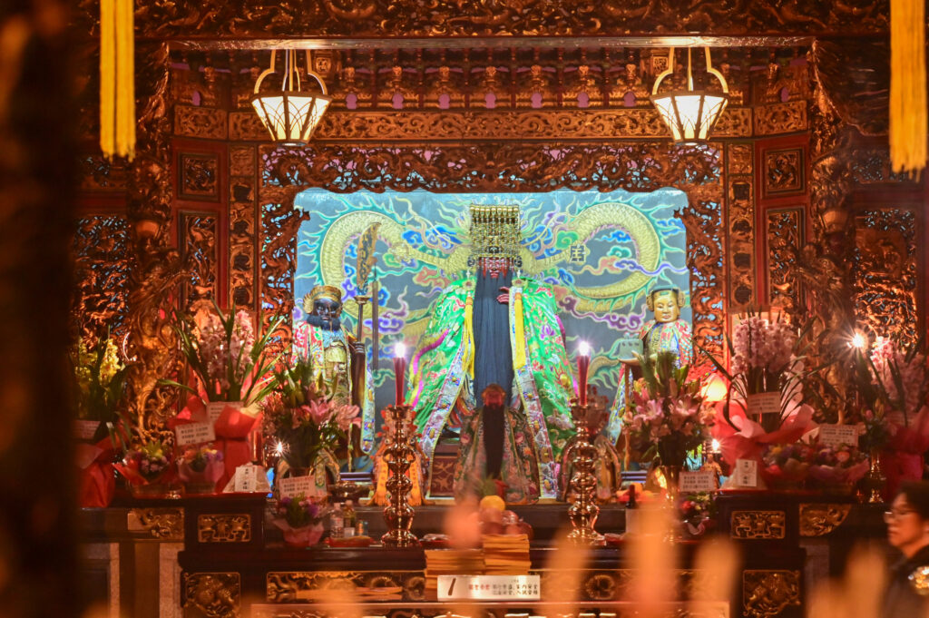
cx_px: 464
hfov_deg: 19.5
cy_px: 309
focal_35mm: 105
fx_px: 2707
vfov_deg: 13.0
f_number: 2.5
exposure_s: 1/25
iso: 4000
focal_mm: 105
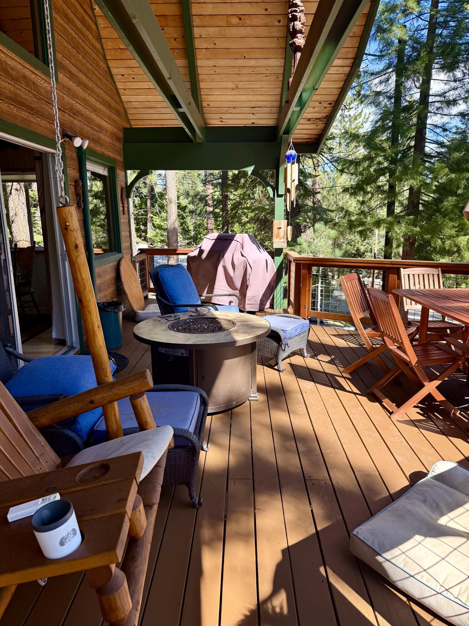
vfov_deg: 71.6
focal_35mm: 24
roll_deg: -0.4
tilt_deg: -12.3
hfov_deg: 56.8
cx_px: 234
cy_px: 313
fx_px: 434
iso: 100
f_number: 1.78
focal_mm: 6.76
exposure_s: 1/722
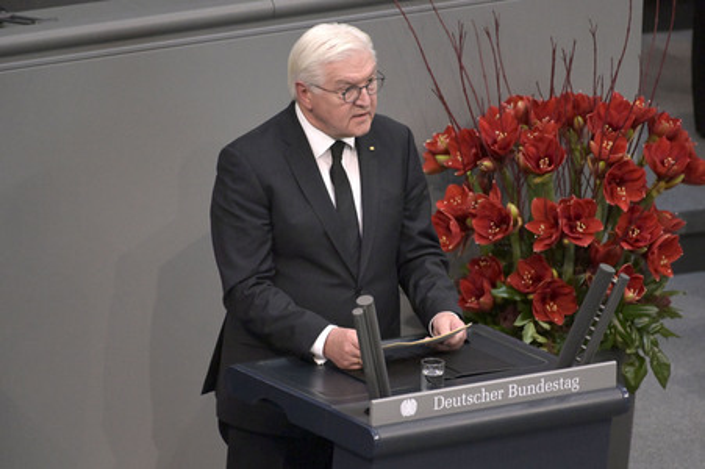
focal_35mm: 500
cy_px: 234
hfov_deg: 4.1
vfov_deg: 2.7
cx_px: 352
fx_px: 9784
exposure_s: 1/500
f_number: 5.6
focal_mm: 500
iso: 8000
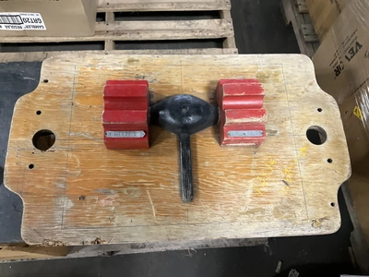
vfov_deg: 48.2
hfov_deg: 61.7
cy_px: 138
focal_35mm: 29
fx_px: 309
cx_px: 184
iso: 320
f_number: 1.8
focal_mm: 3
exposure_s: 1/30
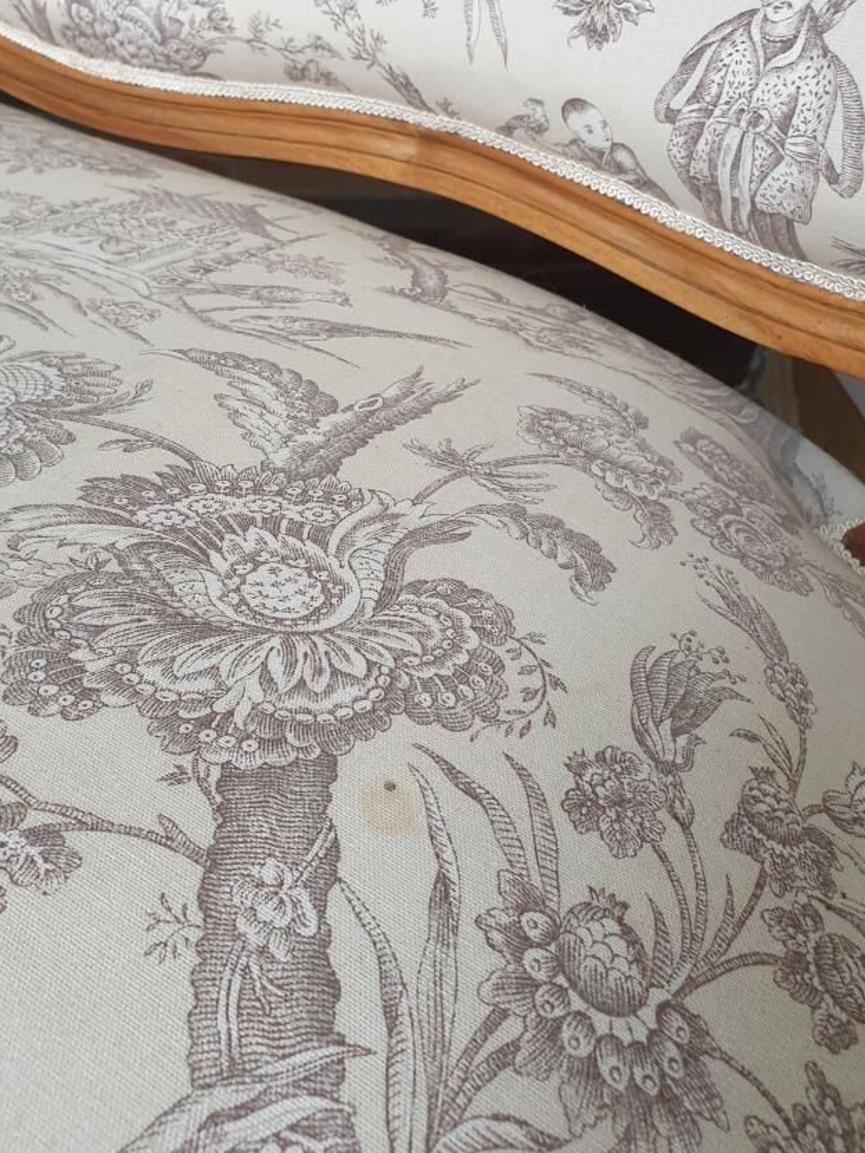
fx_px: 1066
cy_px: 482
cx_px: 360
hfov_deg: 44.0
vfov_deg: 56.5
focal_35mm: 32
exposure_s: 1/50
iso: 200
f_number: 2.4
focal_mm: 4.3
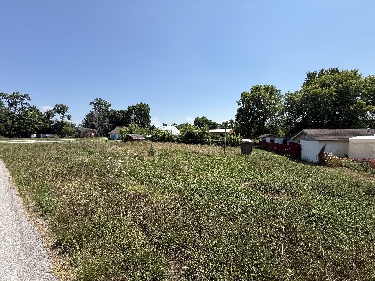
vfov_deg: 85.7
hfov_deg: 102.1
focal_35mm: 14
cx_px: 188
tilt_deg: -1.3
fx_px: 152
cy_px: 140
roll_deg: +1.2
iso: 50
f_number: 2.2
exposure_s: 1/2024
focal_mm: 2.22
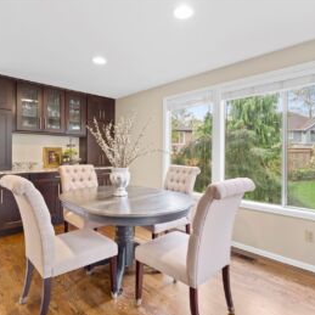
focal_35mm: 21
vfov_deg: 72.1
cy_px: 155
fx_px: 216
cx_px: 157
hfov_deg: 72.1
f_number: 8
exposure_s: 1
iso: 125
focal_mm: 16
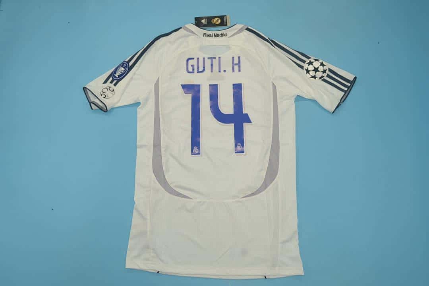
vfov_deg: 43.6
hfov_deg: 61.9
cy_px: 143
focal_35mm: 30
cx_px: 214
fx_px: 357
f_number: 8
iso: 200
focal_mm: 20
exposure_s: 1/60
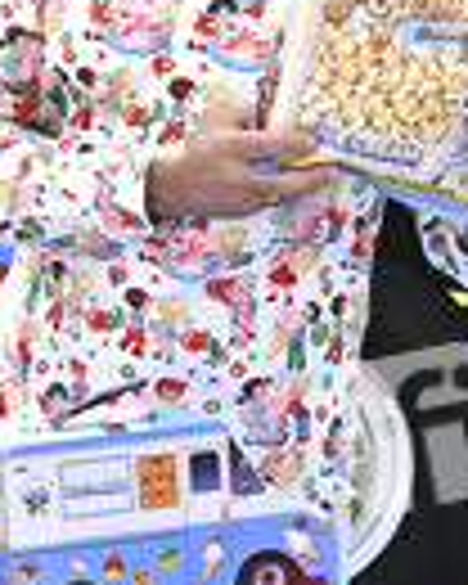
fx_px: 2701
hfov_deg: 9.9
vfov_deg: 12.3
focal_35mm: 156
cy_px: 184
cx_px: 158
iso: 640
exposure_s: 1/320
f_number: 10
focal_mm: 54
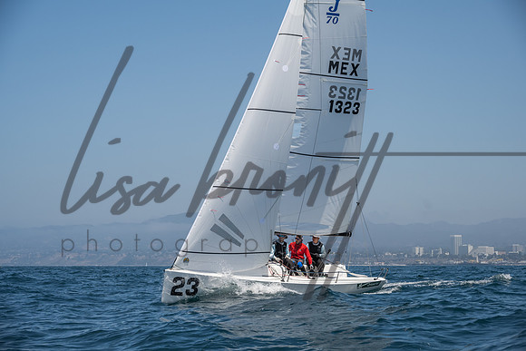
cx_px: 263
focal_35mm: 79
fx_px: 1158
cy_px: 176
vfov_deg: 17.2
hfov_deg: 25.6
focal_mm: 77
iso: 400
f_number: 6.3
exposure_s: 1/1000
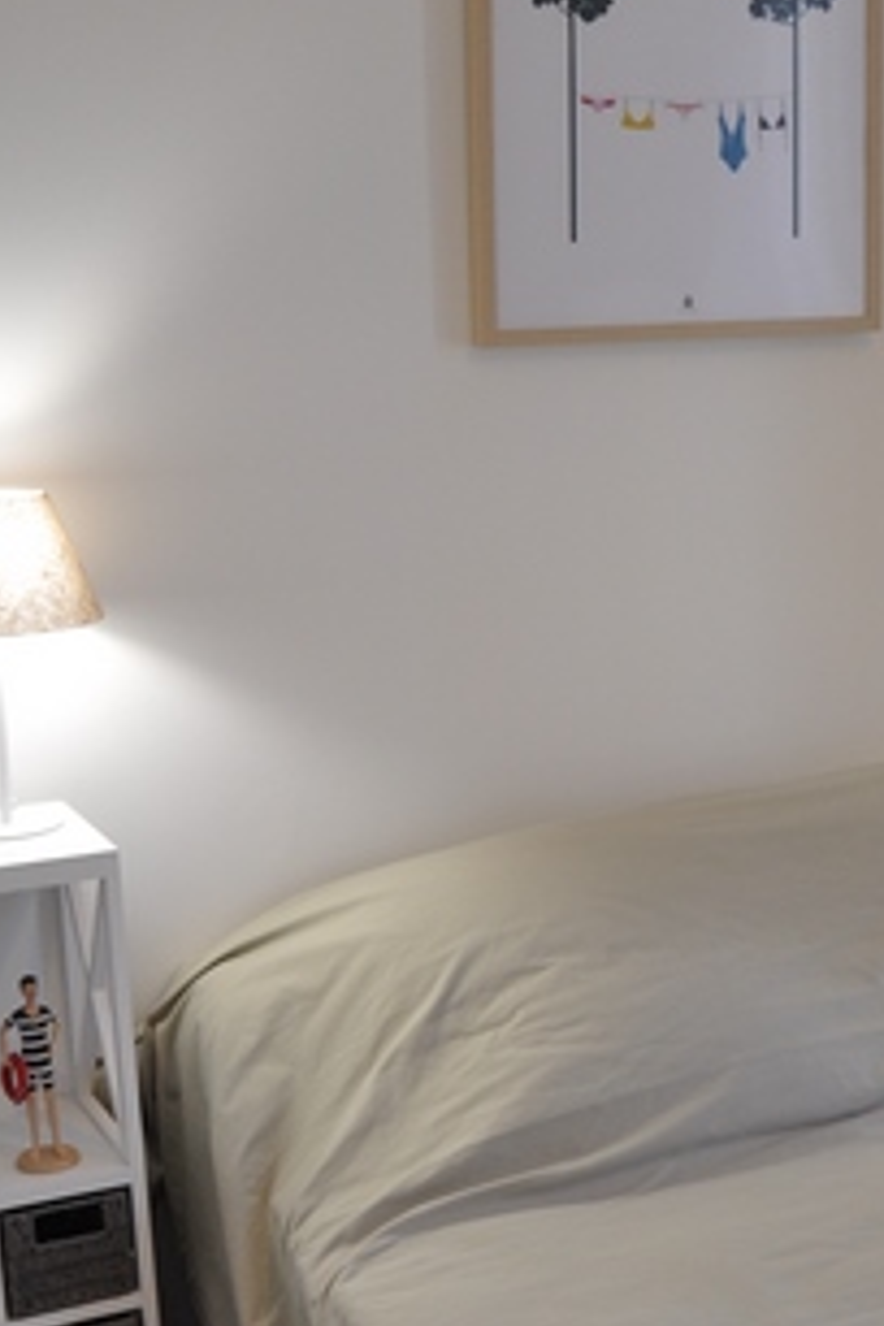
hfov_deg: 19.2
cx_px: 1042
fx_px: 2468
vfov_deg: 30.0
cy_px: 546
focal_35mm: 67
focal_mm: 18
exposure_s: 1/25
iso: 400
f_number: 5
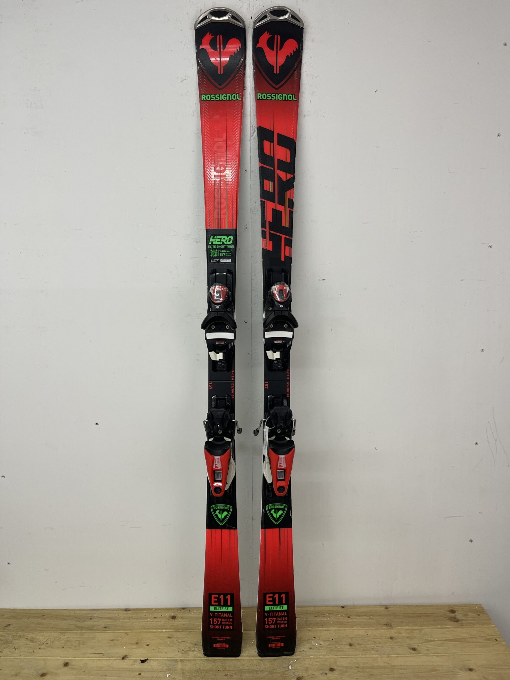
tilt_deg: -8.6
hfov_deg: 54.9
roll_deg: +0.0
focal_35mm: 25
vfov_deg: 69.4
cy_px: 340
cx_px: 255
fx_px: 491
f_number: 1.6
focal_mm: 5.1
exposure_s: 1/100
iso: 125
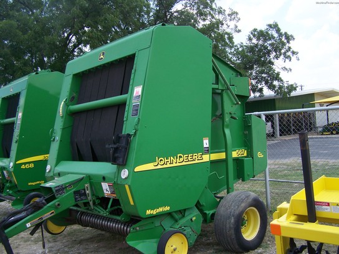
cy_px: 127
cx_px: 170
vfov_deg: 37.7
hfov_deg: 49.0
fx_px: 372
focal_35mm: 38
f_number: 2.8
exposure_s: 1/400
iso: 64
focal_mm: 6.3
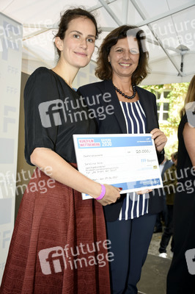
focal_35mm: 36
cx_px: 98
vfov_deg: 53.2
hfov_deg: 36.8
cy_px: 147
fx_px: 293
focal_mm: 24
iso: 160
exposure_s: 1/160
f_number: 3.8
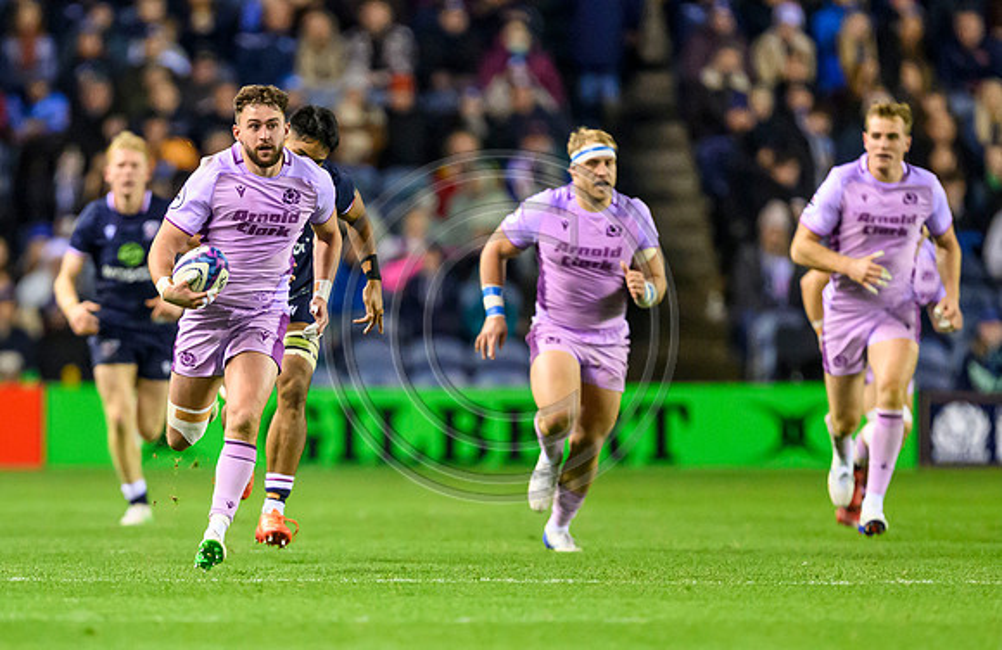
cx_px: 258
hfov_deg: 2.8
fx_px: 20627
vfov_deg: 1.8
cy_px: 484
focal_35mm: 747
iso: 8000
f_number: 2.8
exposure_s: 1/1250
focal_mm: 400
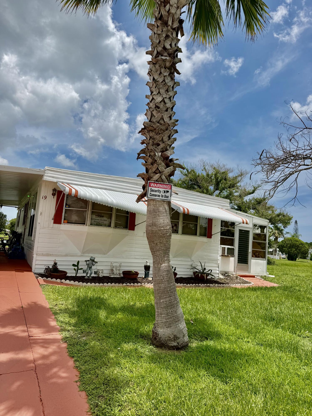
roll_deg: -4.3
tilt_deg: +8.5
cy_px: 208
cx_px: 156
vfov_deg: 71.6
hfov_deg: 56.8
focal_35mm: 24
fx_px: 288
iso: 80
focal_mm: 6.76
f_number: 1.78
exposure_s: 1/10309
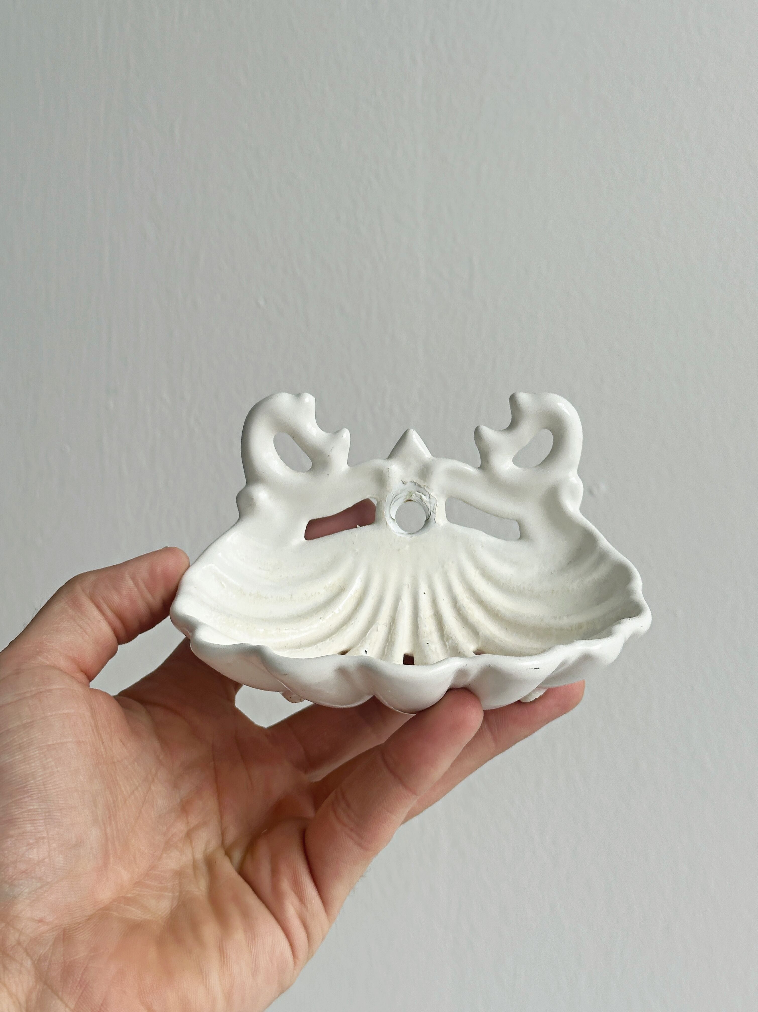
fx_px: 1403
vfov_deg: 39.7
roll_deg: +0.3
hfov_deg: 30.2
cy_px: 506
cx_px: 379
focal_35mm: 48
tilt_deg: -5.6
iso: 64
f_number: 1.78
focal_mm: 6.86
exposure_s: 1/785
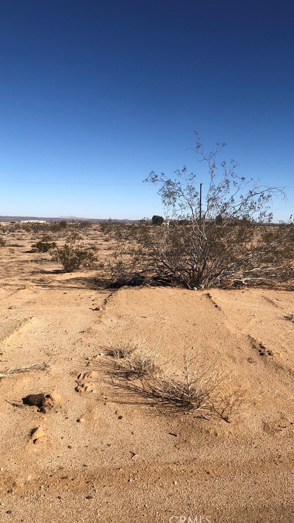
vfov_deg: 62.6
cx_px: 177
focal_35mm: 31
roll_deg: -1.7
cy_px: 263
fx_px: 430
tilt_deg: -5.3
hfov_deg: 37.6
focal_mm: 3.99
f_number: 1.8
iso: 20
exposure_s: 1/3003
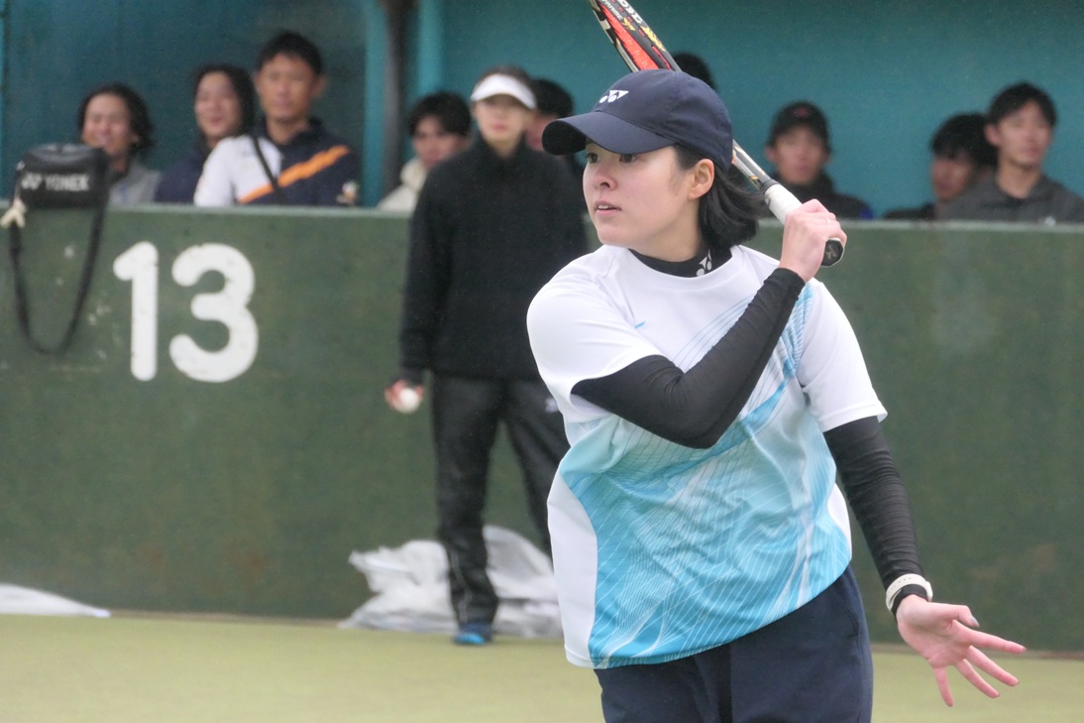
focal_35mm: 245
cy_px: 362
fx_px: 7376
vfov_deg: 5.6
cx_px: 542
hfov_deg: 8.4
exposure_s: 1/3200
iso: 3200
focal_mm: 89.34
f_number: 4
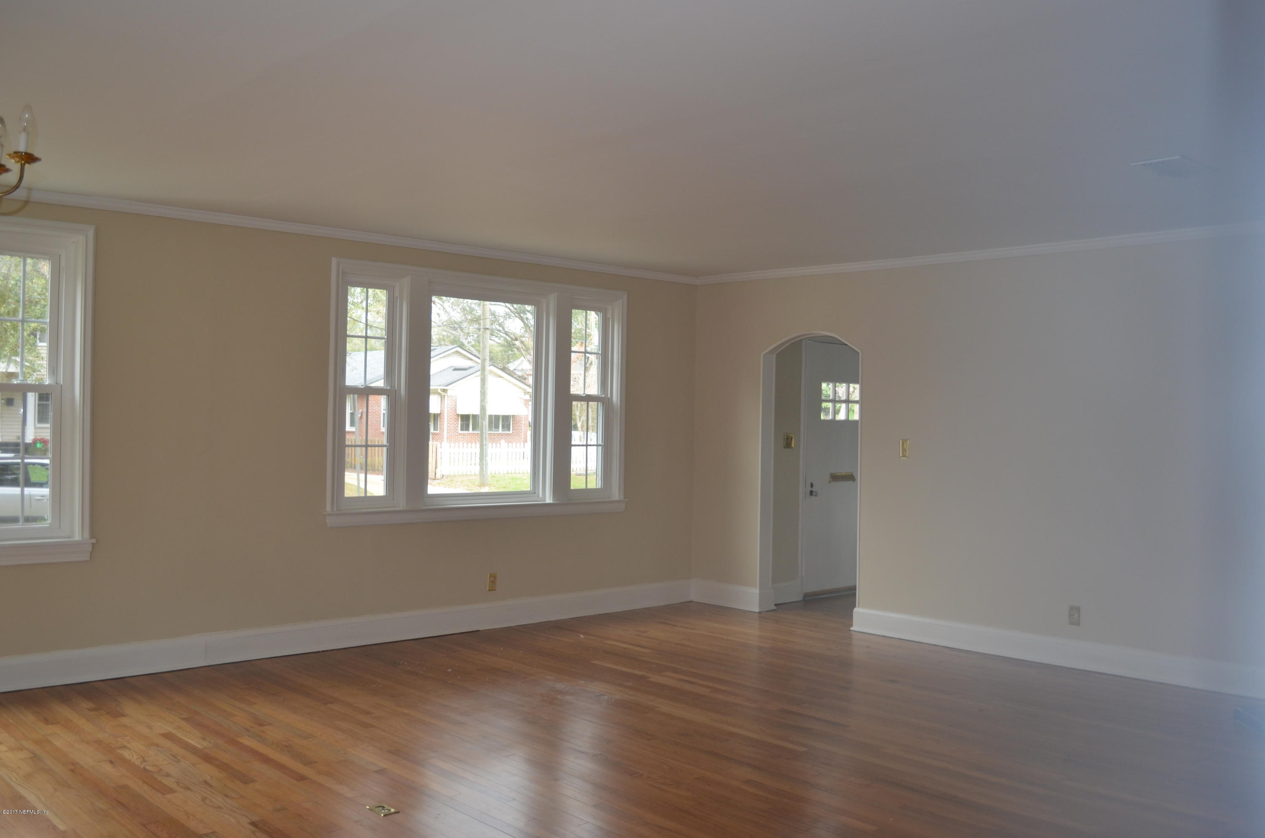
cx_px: 632
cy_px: 419
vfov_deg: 39.8
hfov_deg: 57.3
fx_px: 1157
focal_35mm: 33
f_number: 3.8
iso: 280
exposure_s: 1/125
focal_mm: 22
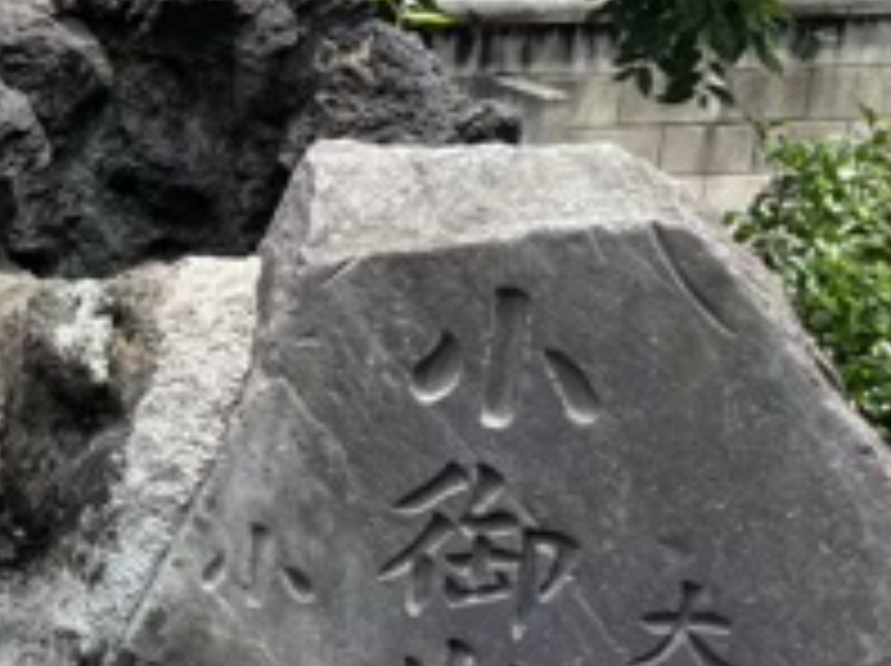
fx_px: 2365
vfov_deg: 15.9
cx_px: -396
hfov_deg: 19.0
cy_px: 146
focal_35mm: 92
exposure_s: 1/997
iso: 50
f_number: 1.6
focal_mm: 5.96
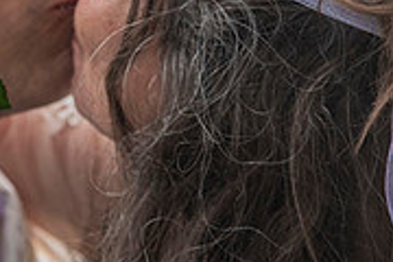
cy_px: 93
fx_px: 6506
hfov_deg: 3.5
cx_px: -48
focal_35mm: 596
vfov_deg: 2.3
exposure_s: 1/200
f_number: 5
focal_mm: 185
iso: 160
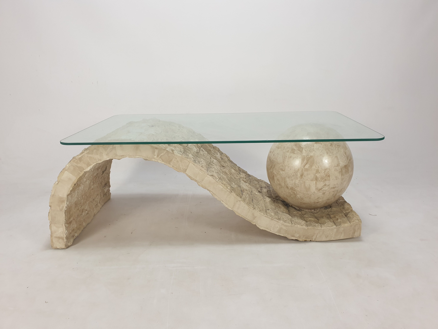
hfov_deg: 67.3
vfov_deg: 53.1
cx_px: 219
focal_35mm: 26
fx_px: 329
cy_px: 164
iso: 80
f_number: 2.4
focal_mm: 4.3
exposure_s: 1/100
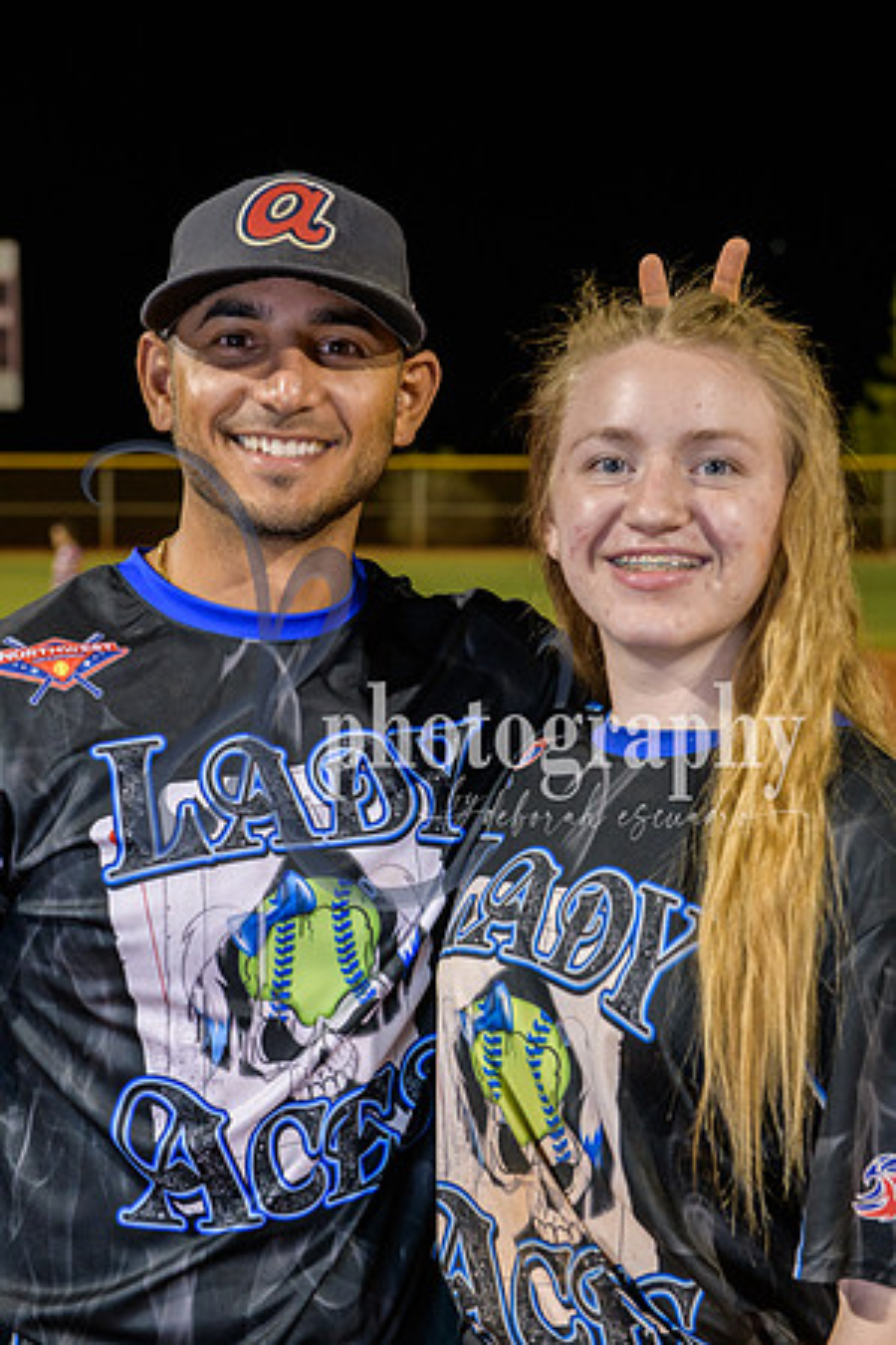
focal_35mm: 70
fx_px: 2613
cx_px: 448
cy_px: 672
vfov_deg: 28.8
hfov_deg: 19.5
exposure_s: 1/80
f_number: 5
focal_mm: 70
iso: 2000
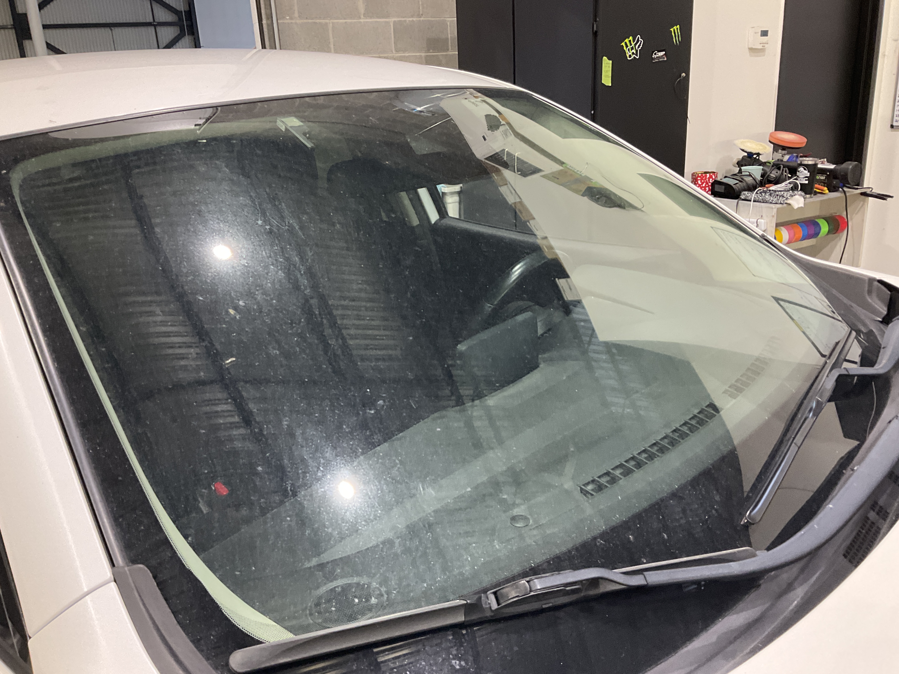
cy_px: 337
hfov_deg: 61.7
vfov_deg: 48.2
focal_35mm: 29
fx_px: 753
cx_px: 450
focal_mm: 3
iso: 160
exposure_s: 1/60
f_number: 1.8
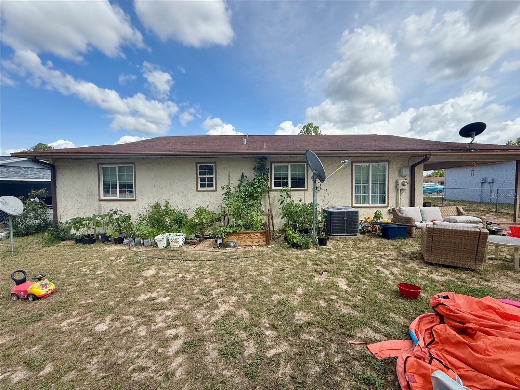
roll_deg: +0.5
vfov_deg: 85.7
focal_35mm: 14
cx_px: 260
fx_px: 210
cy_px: 195
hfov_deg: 102.1
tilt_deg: -1.7
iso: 64
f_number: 2.2
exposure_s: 1/1497
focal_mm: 2.22
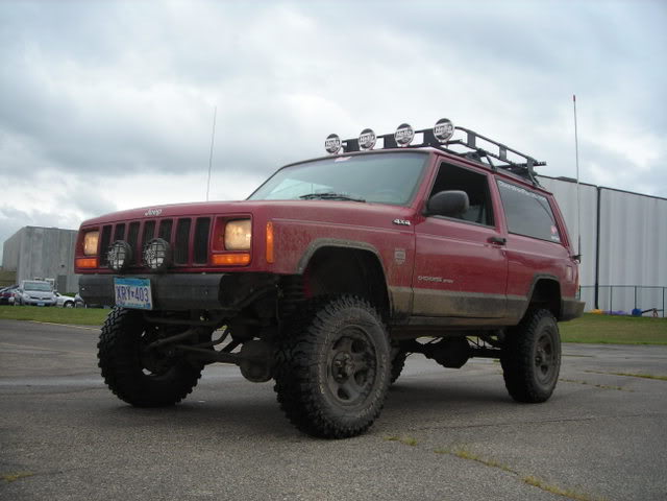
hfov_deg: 49.0
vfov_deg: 37.7
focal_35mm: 38
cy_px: 250
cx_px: 334
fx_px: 732
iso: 50
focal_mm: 6.3
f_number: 3.2
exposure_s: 1/230
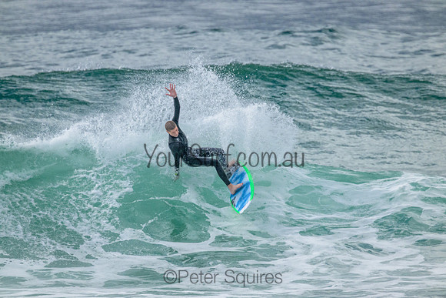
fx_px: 9913
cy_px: 149
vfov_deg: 1.7
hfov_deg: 2.6
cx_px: 223
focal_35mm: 800
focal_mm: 800
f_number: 11
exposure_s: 1/2000
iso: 2800
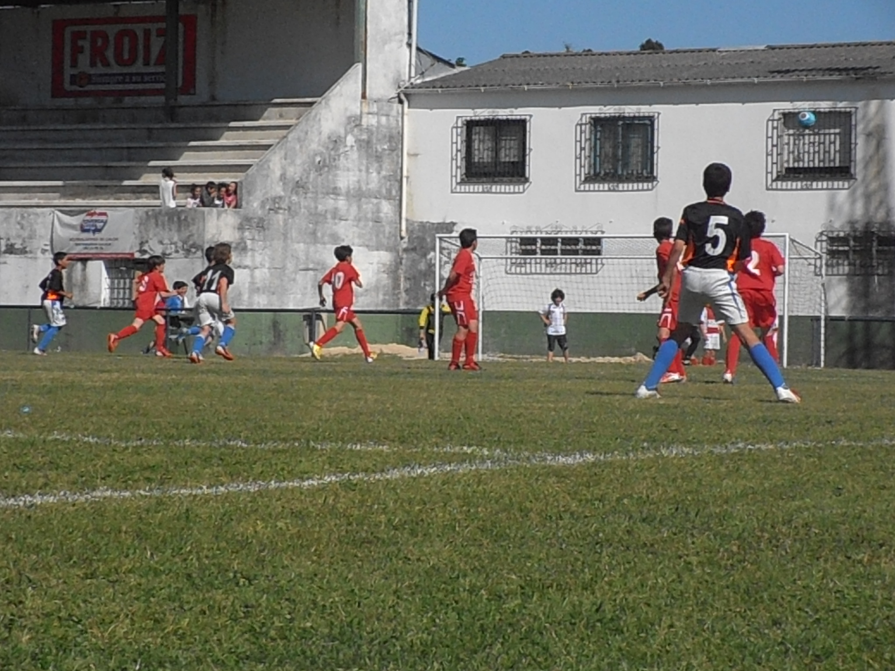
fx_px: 3568
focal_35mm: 138
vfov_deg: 10.7
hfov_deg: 14.3
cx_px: 448
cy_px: 336
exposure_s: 1/640
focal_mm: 24.39
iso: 400
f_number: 15
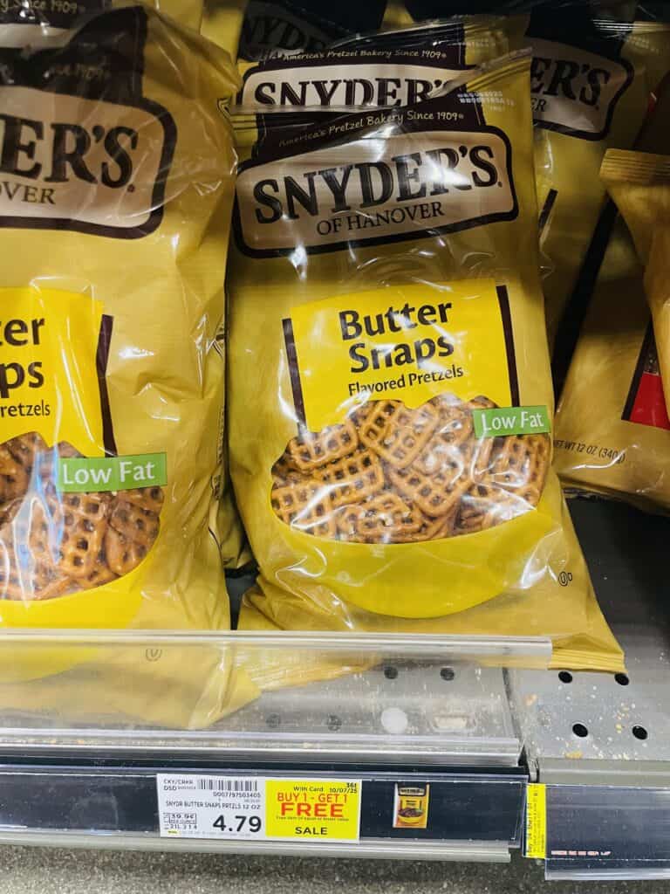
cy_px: 447
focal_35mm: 26
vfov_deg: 67.3
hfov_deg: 53.1
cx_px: 335
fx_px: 671
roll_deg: -0.7
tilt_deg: -39.6
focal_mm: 4.2
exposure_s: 1/60
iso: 250
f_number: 1.6
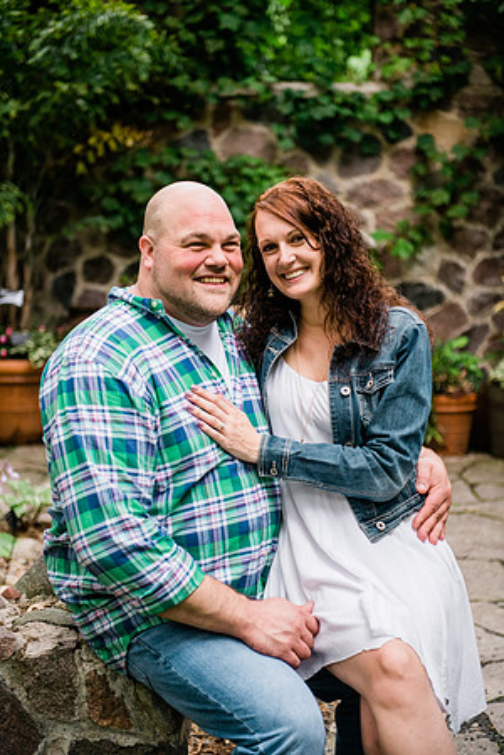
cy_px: 378
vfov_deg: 28.8
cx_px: 252
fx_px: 1470
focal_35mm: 70
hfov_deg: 19.5
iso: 500
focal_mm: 70
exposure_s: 1/200
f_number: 2.8
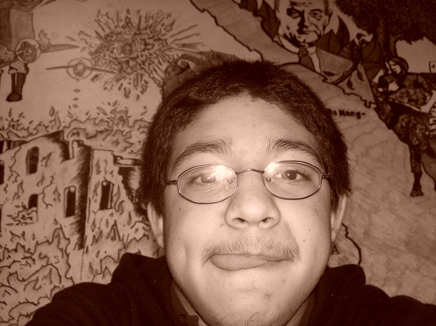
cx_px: 218
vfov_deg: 32.2
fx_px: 567
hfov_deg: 42.1
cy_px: 163
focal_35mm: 45
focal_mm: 7.6
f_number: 3
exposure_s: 1/73.1
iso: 80
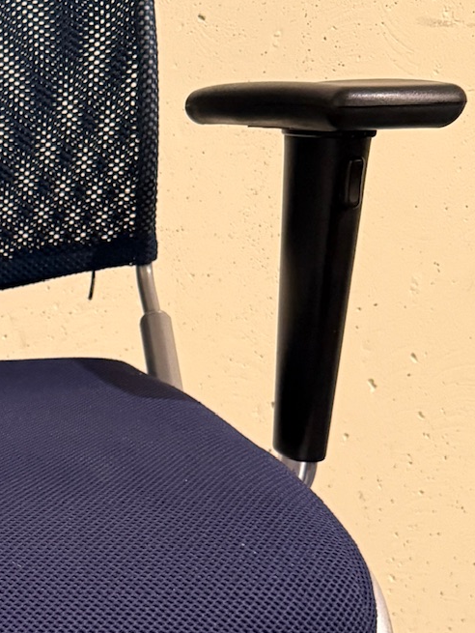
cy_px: 564
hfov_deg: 17.9
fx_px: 1371
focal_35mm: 75
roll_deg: +1.0
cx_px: -204
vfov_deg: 25.2
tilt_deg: -19.1
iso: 640
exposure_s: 1/49
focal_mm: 6.76
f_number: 1.78
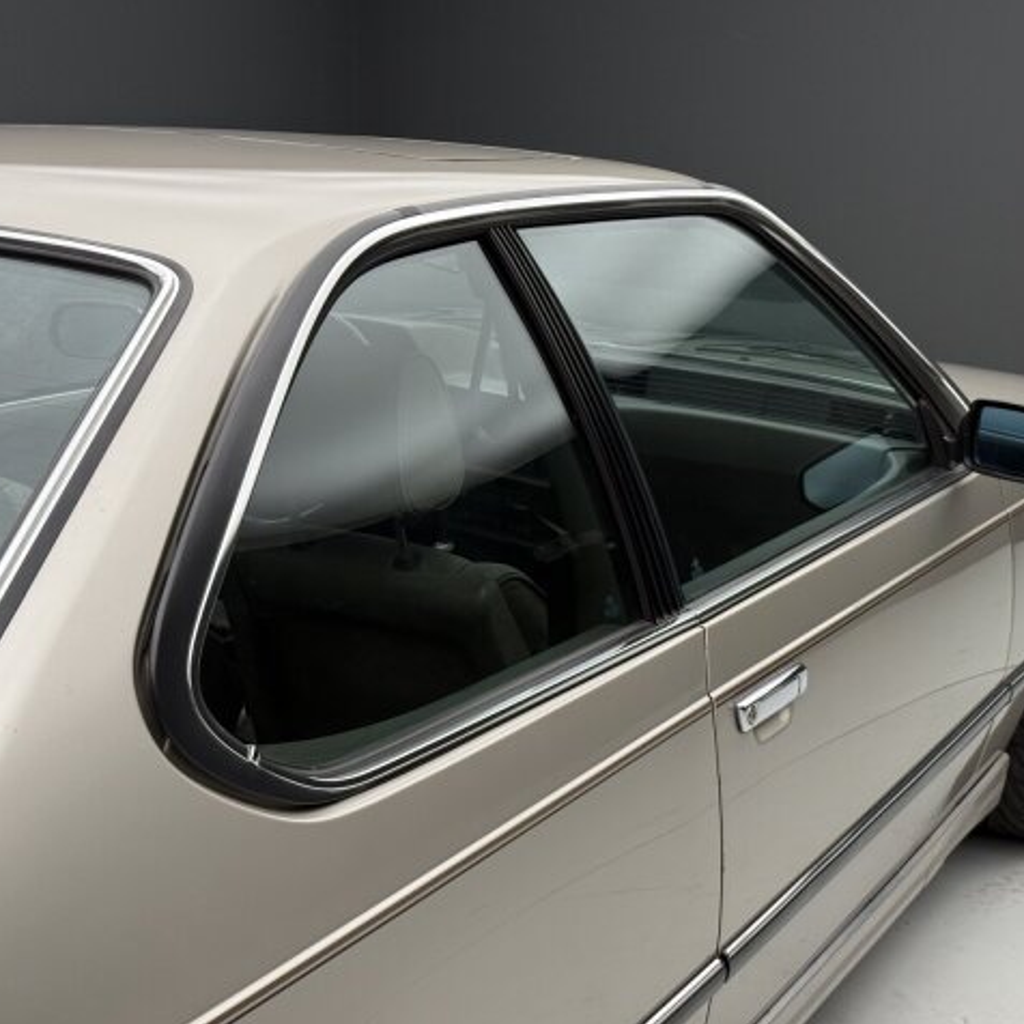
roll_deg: -1.5
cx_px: 585
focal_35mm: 57
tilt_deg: -14.8
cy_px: 512
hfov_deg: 30.0
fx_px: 1908
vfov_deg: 30.0
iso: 100
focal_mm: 6.76
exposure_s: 1/70
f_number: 1.78
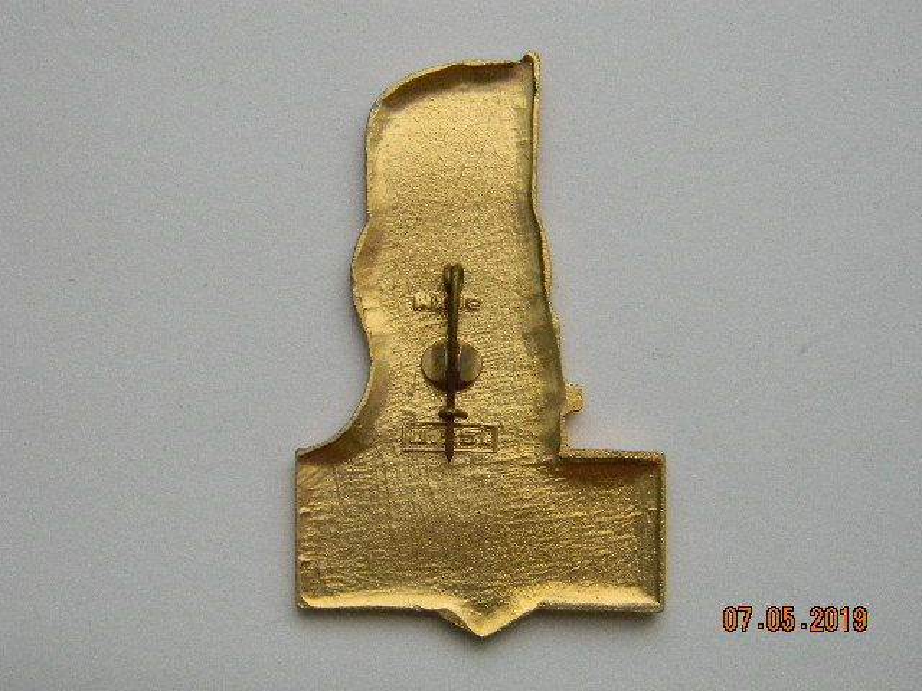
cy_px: 346
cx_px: 461
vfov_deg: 17.8
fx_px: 2211
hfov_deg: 23.6
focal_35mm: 83
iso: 200
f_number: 4.5
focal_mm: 15.1
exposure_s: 1/55.1
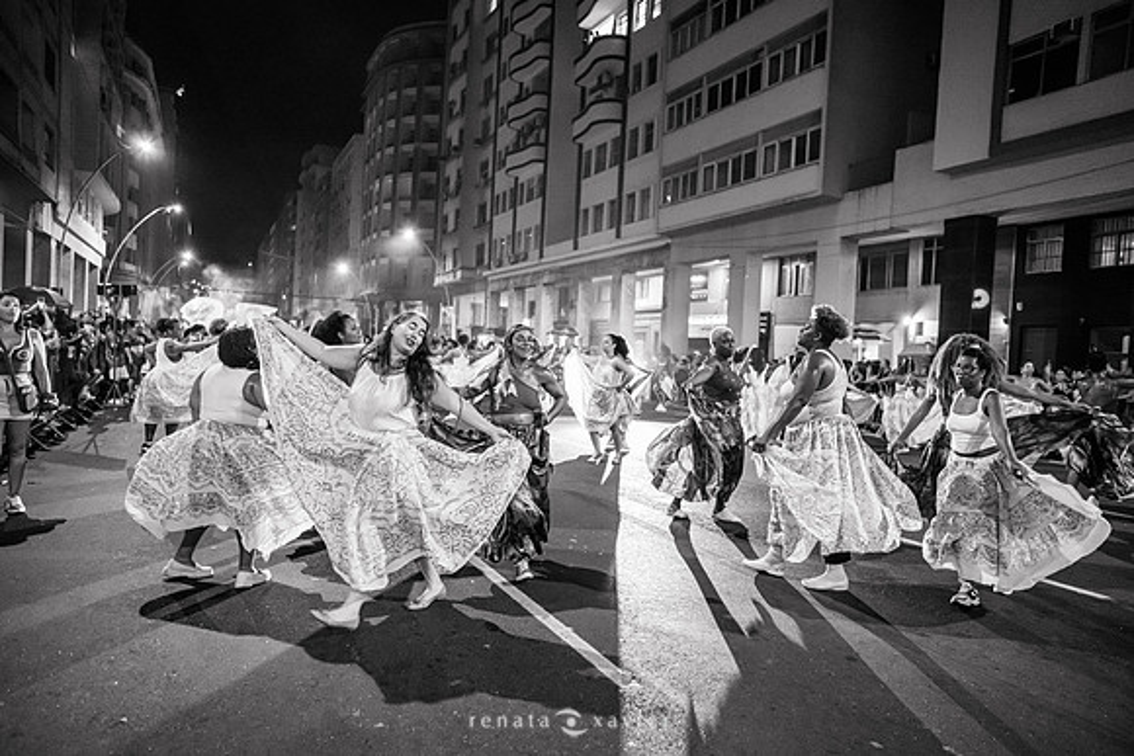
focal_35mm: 24
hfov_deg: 73.7
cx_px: 567
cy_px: 378
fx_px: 756
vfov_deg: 53.2
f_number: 2
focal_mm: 24
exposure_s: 1/200
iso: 5000
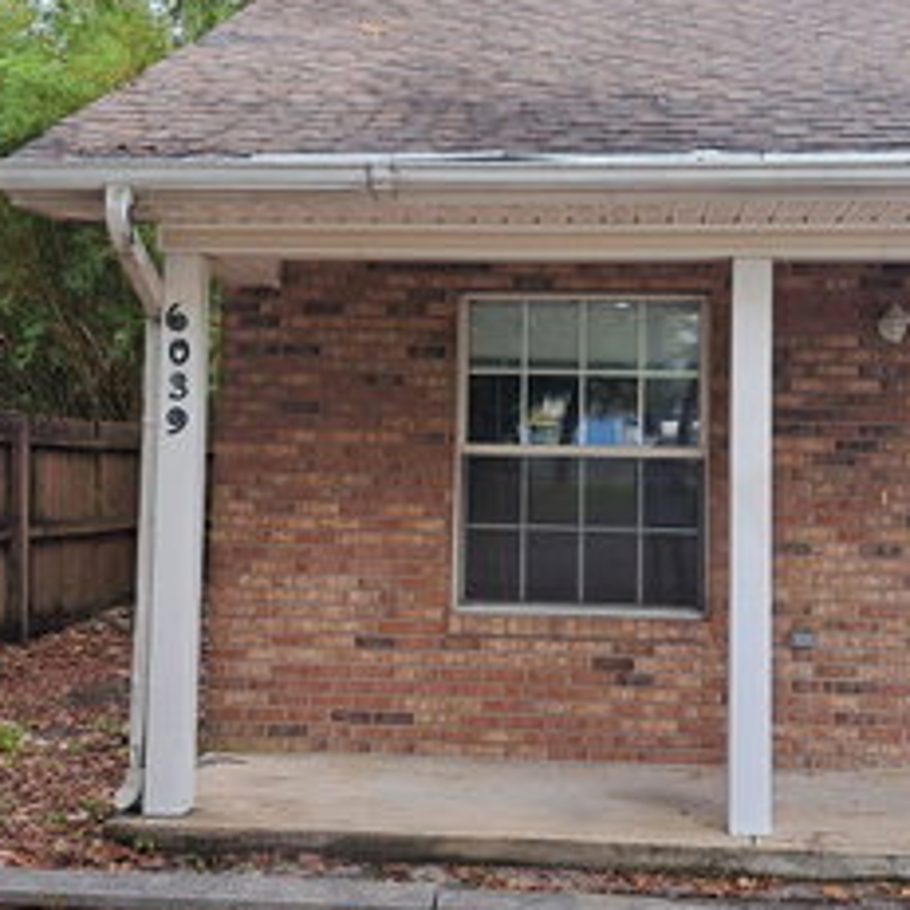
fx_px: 1398
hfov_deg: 36.0
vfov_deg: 35.9
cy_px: 358
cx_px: 508
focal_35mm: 47
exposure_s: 1/191
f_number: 1.8
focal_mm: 5.23
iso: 50
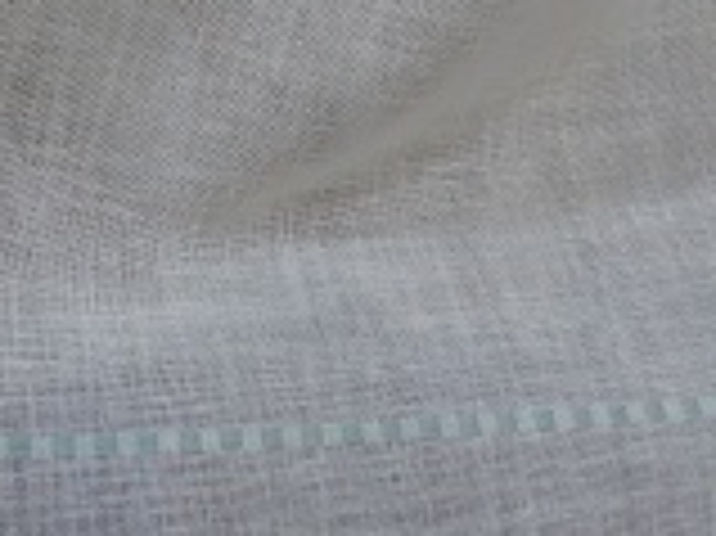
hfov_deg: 30.1
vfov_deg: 22.5
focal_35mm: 63
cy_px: 18
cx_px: 158
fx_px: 1302
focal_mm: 4.5
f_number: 2.8
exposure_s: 1/60
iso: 200
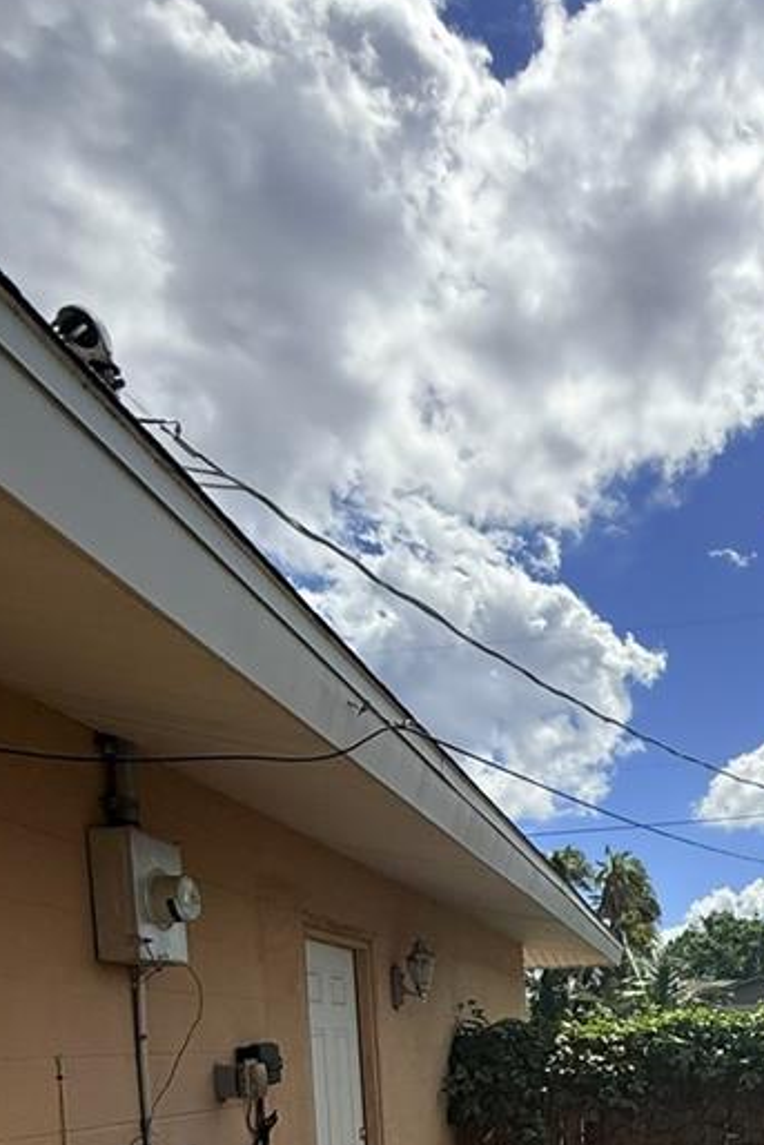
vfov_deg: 48.1
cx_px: 833
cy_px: 1092
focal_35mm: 34
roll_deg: +2.7
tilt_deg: -1.5
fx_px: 1082
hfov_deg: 34.0
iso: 50
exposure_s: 1/4425
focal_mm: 2.22
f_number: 2.2
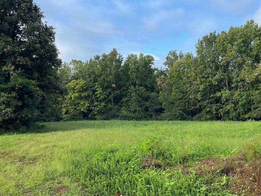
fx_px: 264
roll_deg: +1.3
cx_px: 146
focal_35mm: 35
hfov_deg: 52.5
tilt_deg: +4.6
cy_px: 90
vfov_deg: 40.7
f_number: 1.6
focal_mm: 4.2
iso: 32
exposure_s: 1/1233
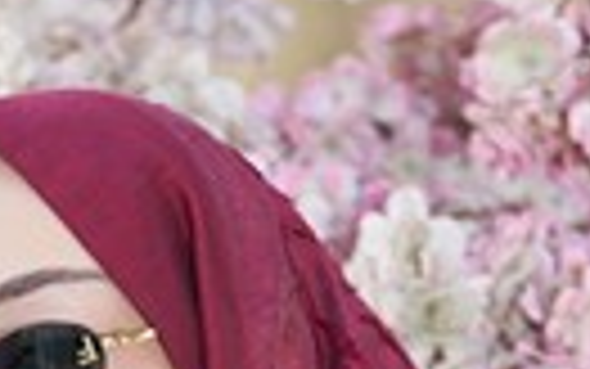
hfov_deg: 4.7
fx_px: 7158
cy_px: 976
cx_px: 149
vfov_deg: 2.9
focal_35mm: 445
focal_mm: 123
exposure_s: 1/320
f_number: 4
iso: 200
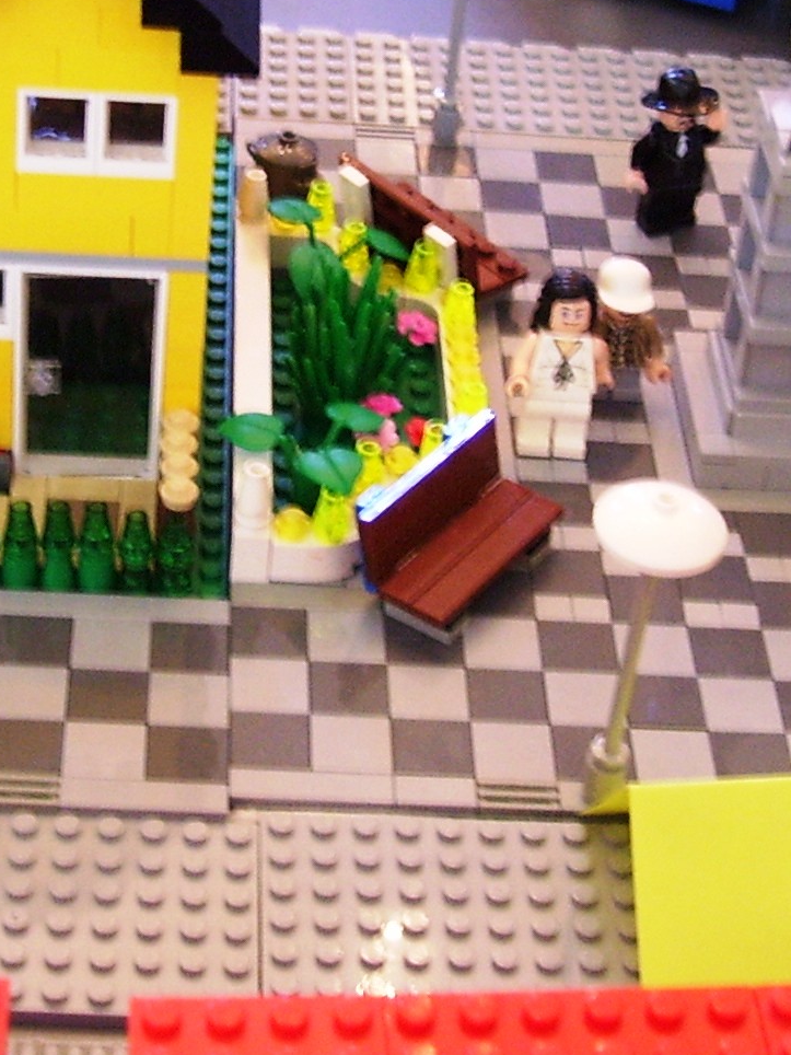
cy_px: 351
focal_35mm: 86
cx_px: 267
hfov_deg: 17.1
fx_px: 2620
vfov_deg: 22.7
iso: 160
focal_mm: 6
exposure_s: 1/10
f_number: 2.7
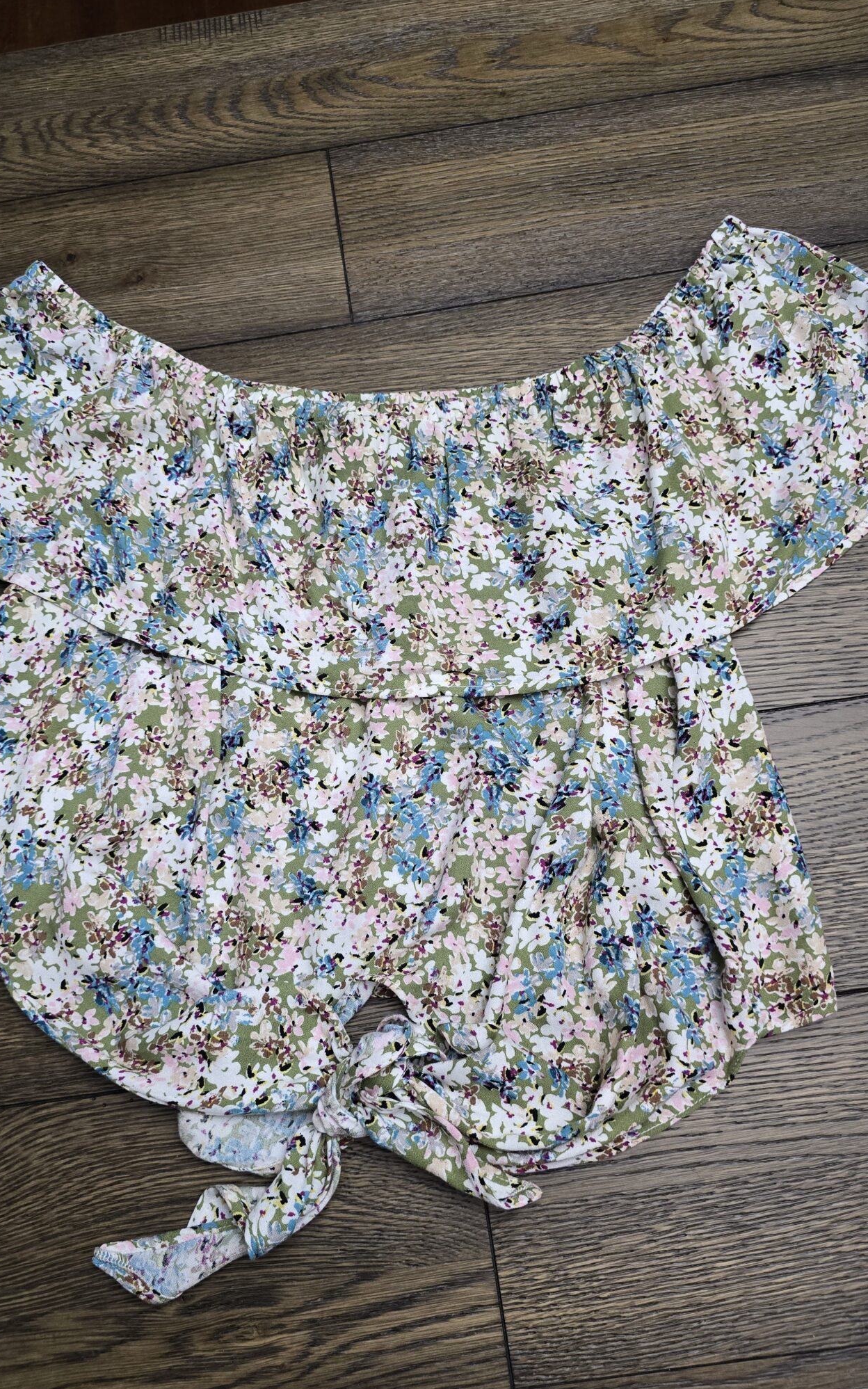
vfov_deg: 72.5
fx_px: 946
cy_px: 708
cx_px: 381
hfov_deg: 49.2
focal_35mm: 25
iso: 400
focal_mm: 6.3
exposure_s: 1/120
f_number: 1.7
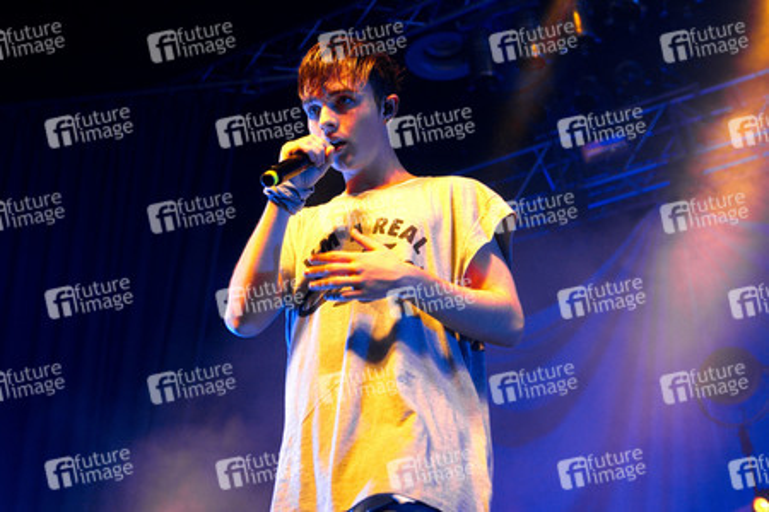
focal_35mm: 48
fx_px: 1025
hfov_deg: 41.1
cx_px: 384
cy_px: 256
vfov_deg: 28.1
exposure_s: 1/400
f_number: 4
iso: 3200
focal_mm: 48
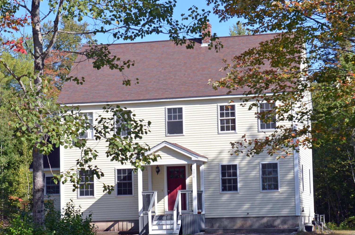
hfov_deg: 21.5
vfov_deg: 14.3
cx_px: 199
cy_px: 142
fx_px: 935
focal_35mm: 95
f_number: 8
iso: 160
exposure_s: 1/250
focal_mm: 32
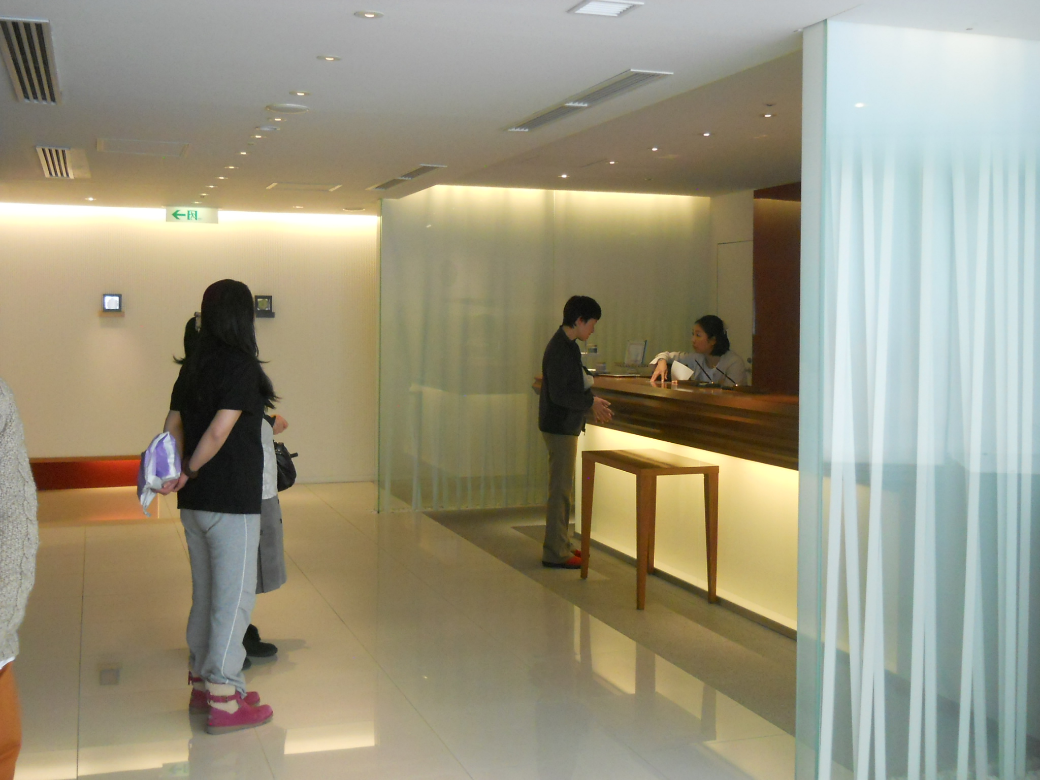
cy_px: 390
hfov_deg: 45.8
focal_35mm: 41
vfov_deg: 35.1
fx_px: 1232
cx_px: 520
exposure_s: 1/80
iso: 400
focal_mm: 6.72
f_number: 3.1
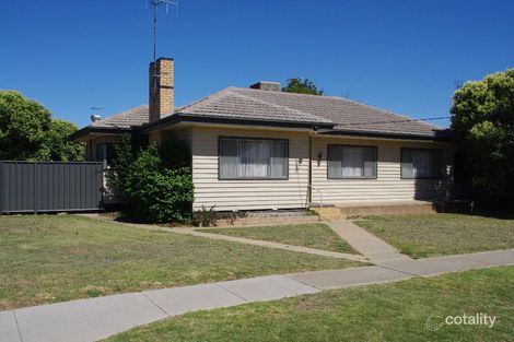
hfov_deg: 57.2
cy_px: 171
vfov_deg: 39.9
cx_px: 257
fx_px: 471
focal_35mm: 33
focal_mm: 22
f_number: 11
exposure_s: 1/250
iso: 200
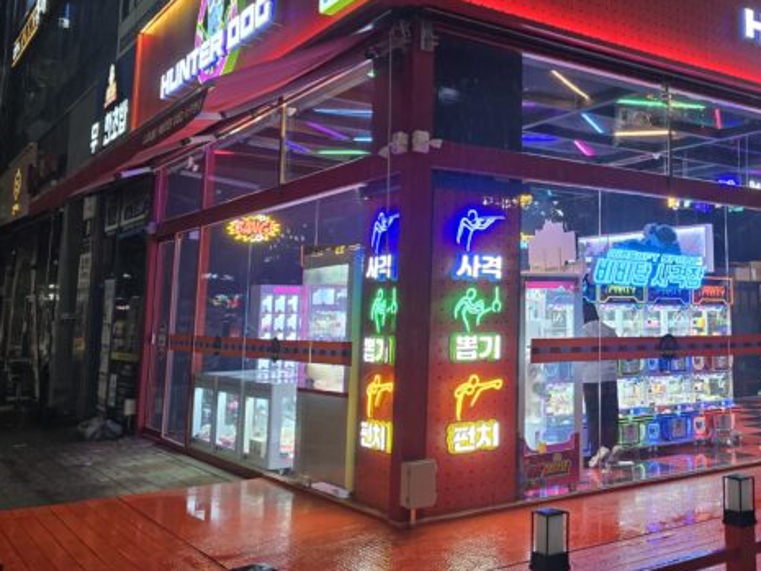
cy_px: 206
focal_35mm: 38
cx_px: 614
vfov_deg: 37.5
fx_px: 836
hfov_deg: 46.3
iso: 100
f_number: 1.7
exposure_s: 1/120
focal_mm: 6.3
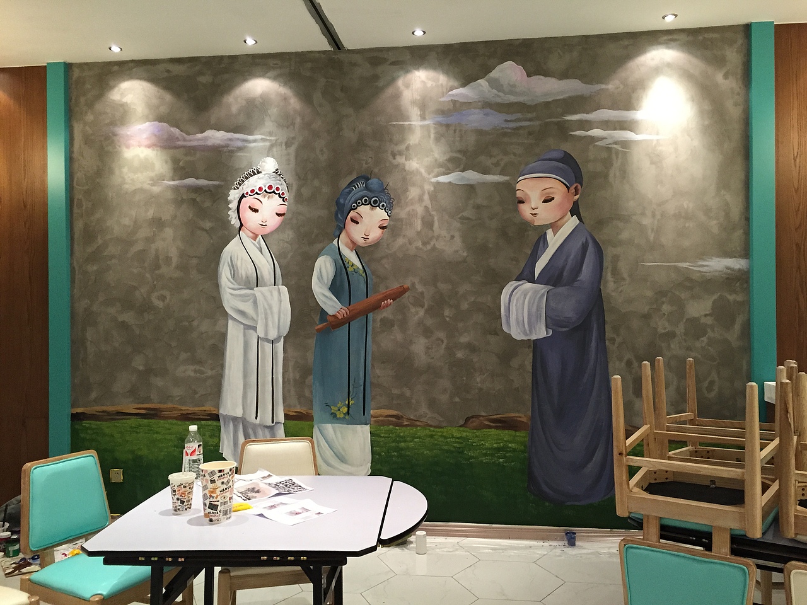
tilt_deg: +0.1
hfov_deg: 61.7
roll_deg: +0.2
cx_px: 404
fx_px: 676
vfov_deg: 48.2
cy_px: 302
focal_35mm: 29
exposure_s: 1/33
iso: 200
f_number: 2.2
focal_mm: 4.15
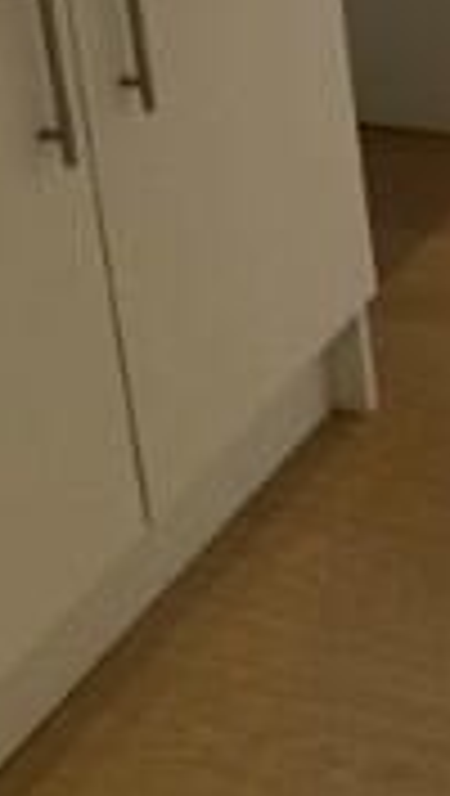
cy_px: -454
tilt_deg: -12.3
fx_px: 1861
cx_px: 1040
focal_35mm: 88
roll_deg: +1.5
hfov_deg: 11.6
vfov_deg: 20.2
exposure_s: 1/100
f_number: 2.2
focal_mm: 2.22
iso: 64
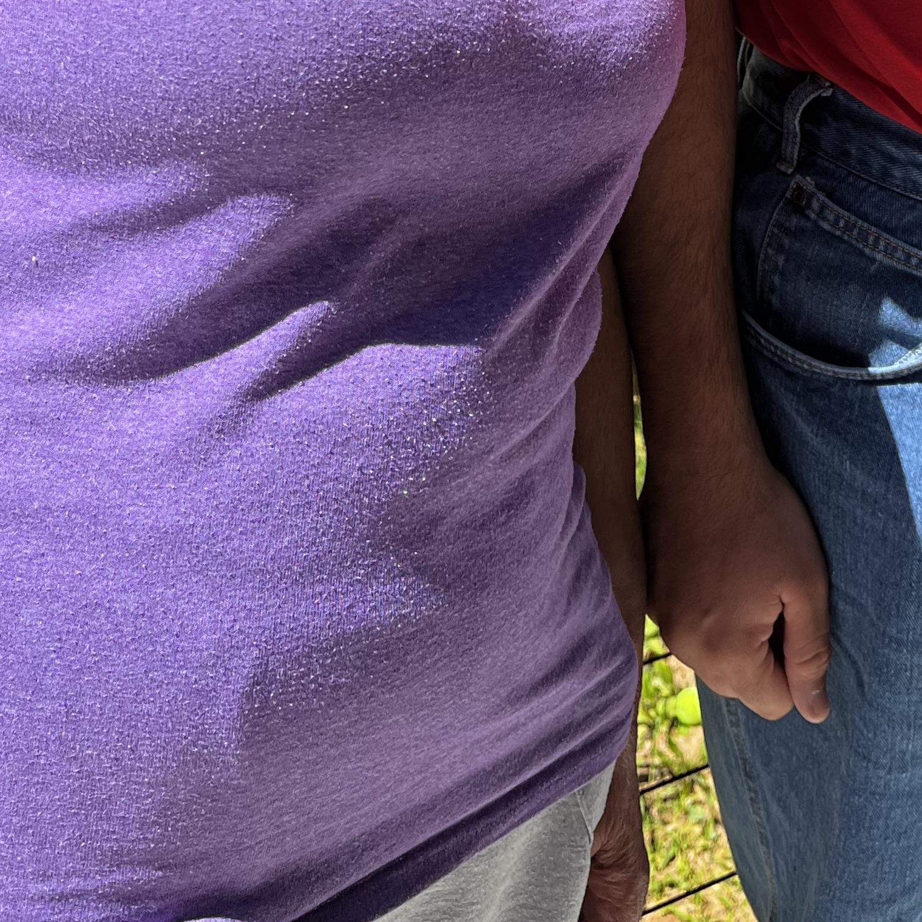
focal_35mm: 61
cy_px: -256
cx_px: 696
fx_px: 1838
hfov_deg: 27.7
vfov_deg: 24.7
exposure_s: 1/1623
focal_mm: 5.1
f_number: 1.6
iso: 50
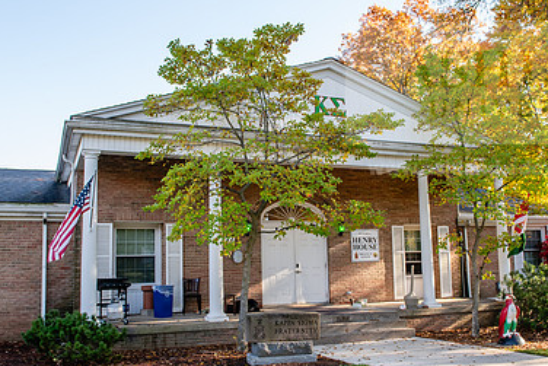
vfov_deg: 35.9
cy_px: 199
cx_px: 302
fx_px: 563
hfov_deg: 51.8
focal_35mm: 37
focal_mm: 24
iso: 320
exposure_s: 1/400
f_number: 4
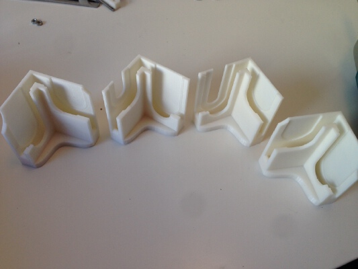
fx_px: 341
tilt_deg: -53.4
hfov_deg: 55.3
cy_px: 134
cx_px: 179
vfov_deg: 43.0
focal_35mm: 33
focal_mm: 4.12
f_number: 2.4
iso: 50
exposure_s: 1/50
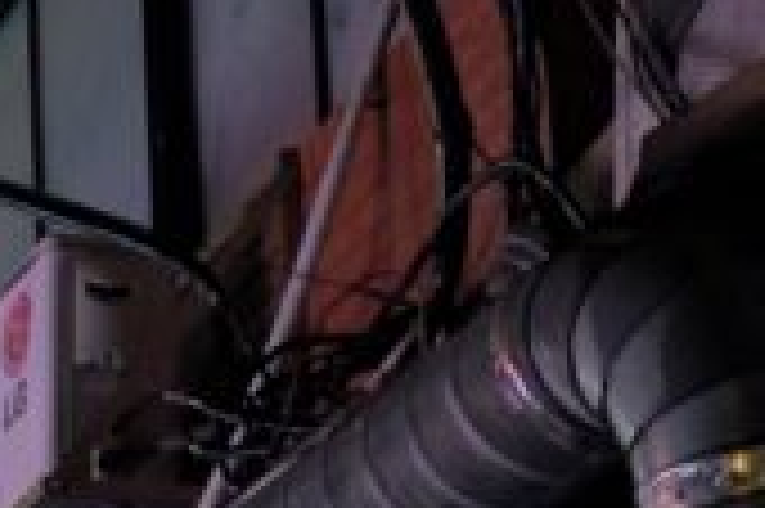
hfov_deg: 12.3
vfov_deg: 8.6
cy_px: 1025
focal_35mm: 151
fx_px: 3206
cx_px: -668
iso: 134
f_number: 1.68
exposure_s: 1/30
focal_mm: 6.9
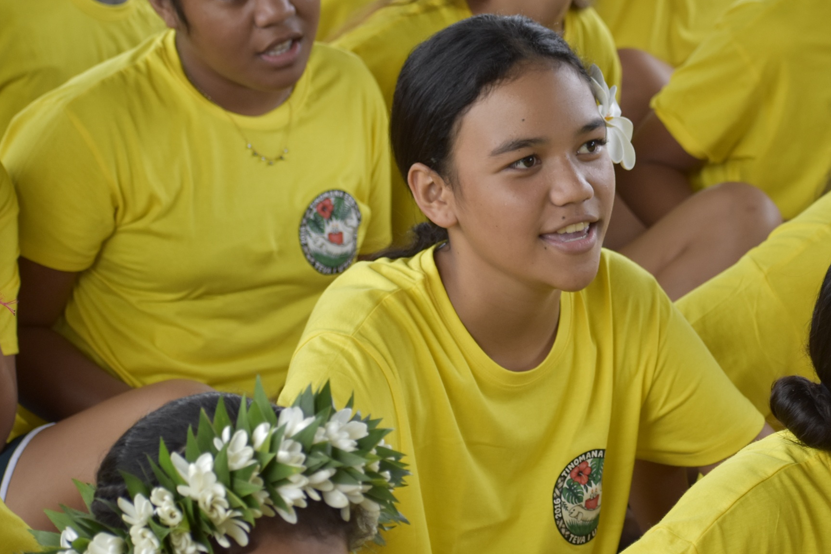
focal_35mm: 182
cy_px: 306
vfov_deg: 7.5
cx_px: 663
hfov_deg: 11.3
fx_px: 4201
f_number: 4.5
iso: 450
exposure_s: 1/250
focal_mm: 70
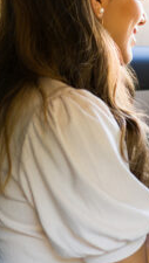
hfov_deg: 9.2
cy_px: 144
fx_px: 876
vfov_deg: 17.1
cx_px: 286
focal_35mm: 125
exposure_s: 1/160
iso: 320
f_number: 1.8
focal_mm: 35
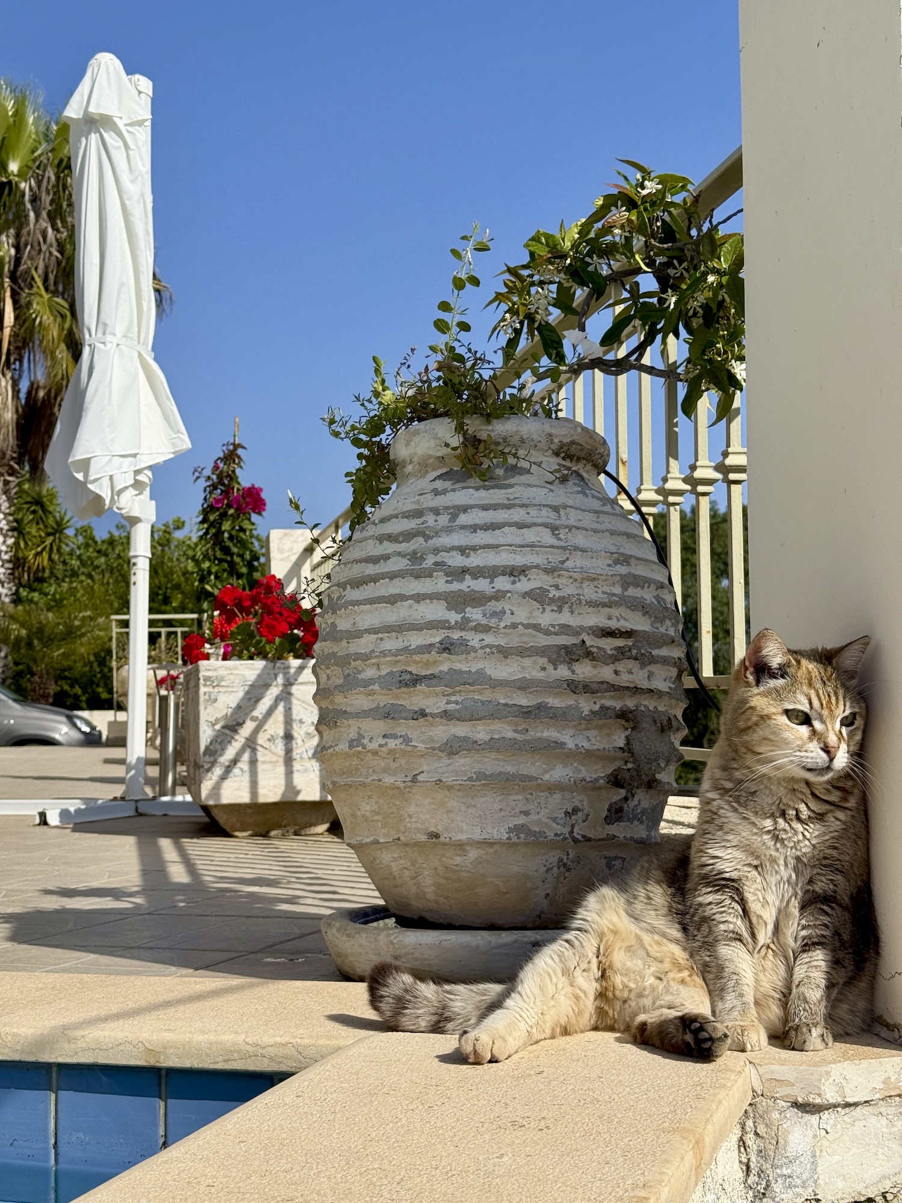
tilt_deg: +3.1
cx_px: 451
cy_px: 602
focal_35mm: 48
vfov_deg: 39.7
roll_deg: +0.6
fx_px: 1668
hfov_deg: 30.3
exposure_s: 1/11364
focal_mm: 6.76
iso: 100
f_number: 1.78
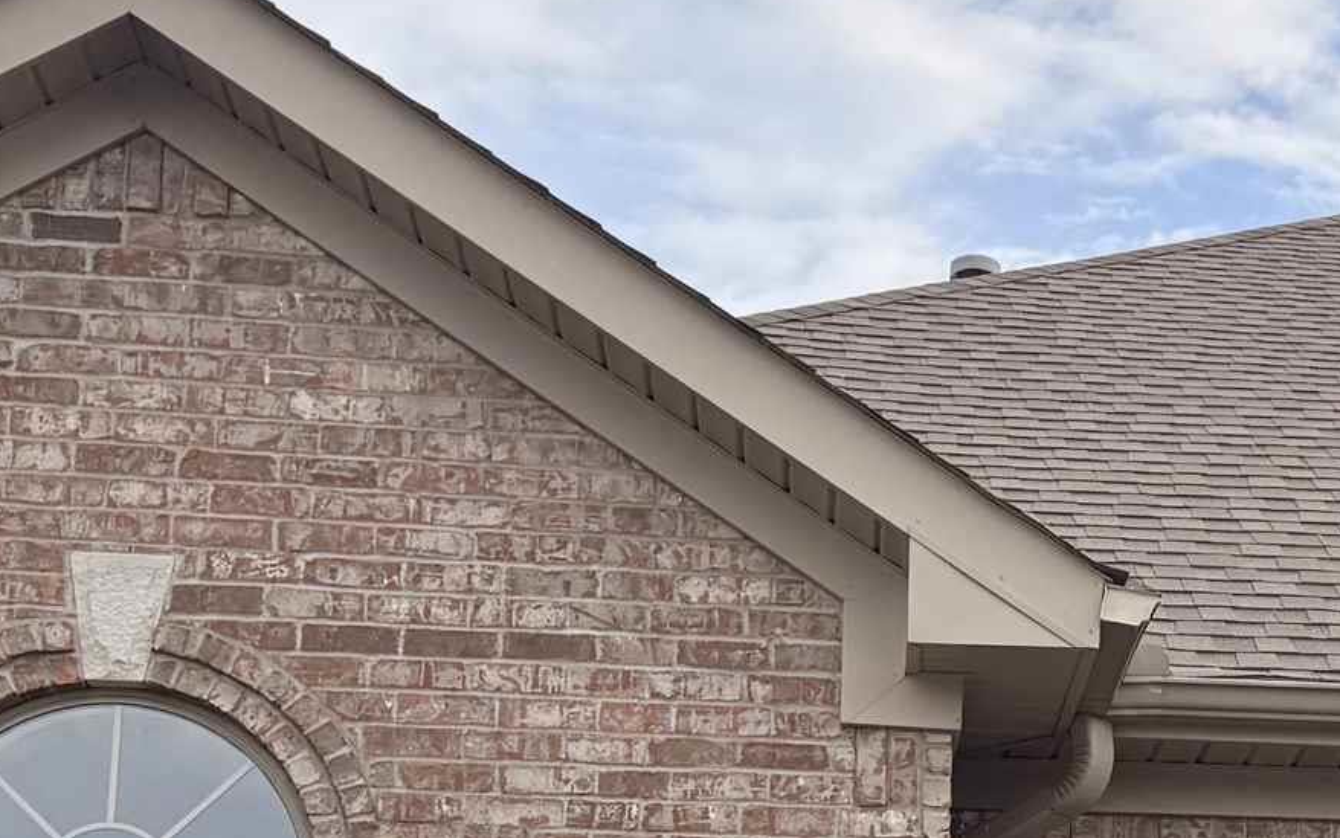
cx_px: 1308
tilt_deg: +11.9
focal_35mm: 89
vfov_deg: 14.4
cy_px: 908
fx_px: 3251
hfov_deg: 22.5
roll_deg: -0.7
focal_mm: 6.76
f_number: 1.78
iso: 80
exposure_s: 1/2907
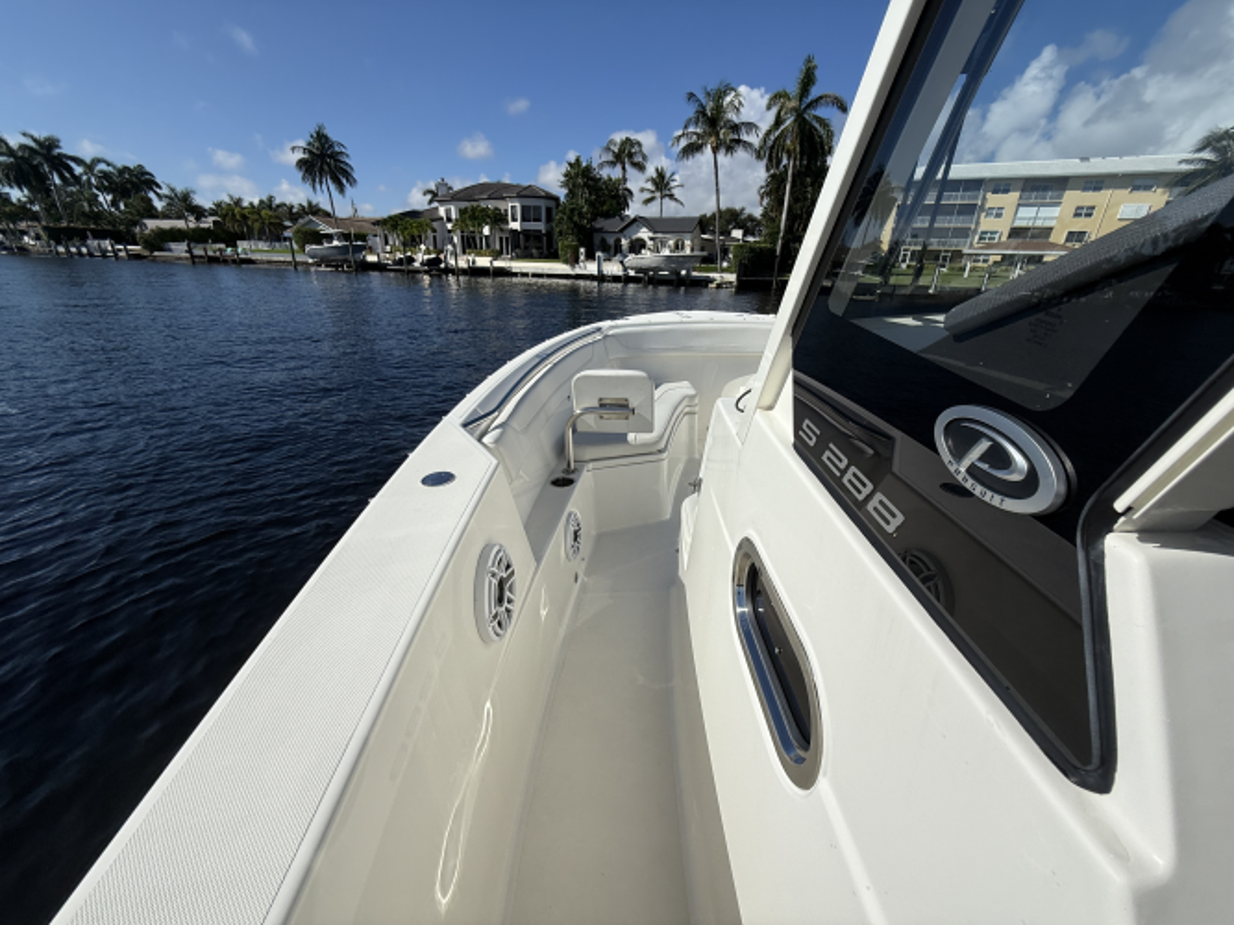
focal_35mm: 14
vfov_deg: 85.7
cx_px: 617
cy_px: 462
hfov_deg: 102.1
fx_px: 499
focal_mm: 2.22
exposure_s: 1/6173
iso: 40
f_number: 2.2
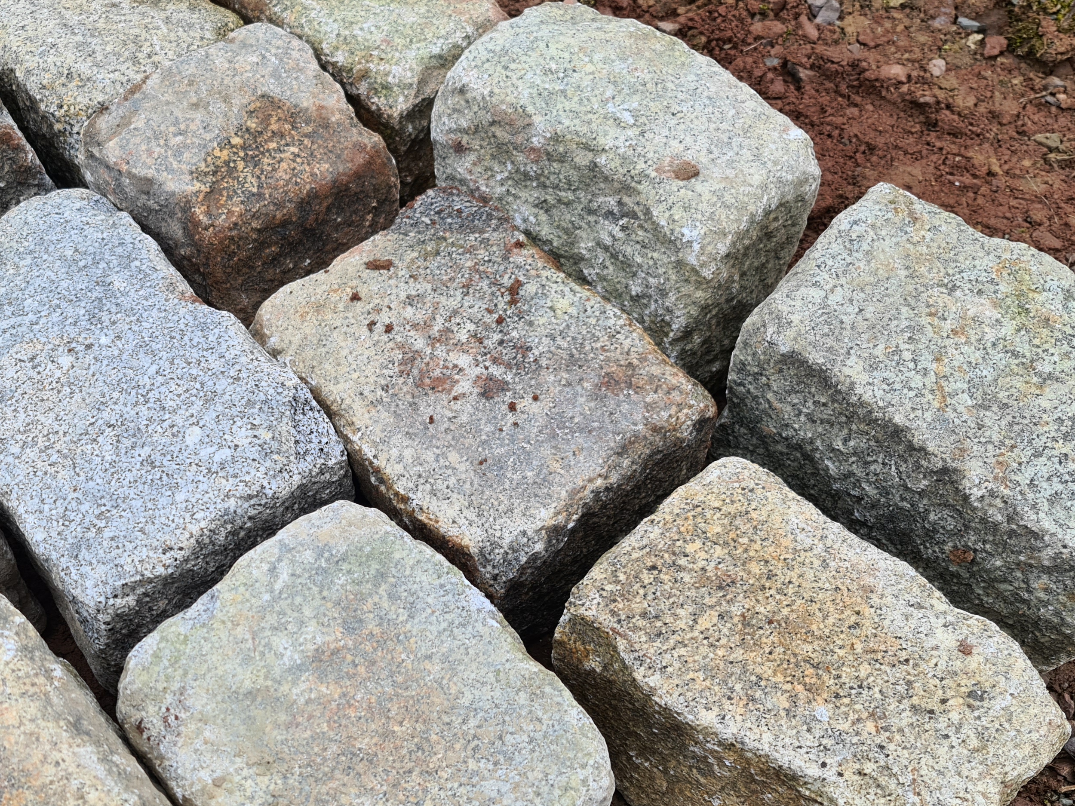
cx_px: 299
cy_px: 522
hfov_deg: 45.5
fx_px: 1242
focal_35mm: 40
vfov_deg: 35.7
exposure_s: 1/294
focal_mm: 7
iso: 50
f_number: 1.8
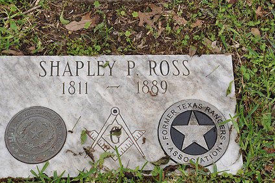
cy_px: 92
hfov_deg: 30.5
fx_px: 503
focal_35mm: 66
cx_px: 147
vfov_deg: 20.5
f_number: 9
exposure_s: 1/80
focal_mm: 32
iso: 200
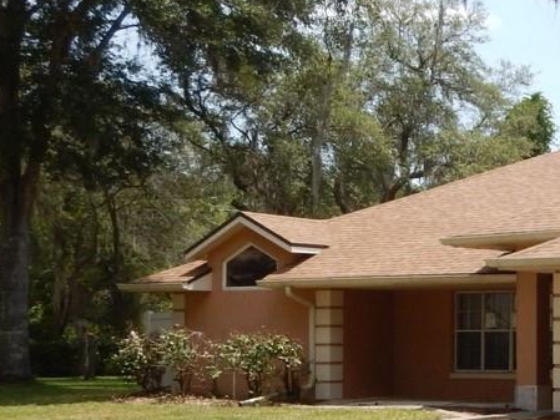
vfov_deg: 19.1
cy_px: 299
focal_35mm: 77
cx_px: 741
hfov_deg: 22.5
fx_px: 1246
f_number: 2.8
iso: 125
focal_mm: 4.3
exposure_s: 1/1500
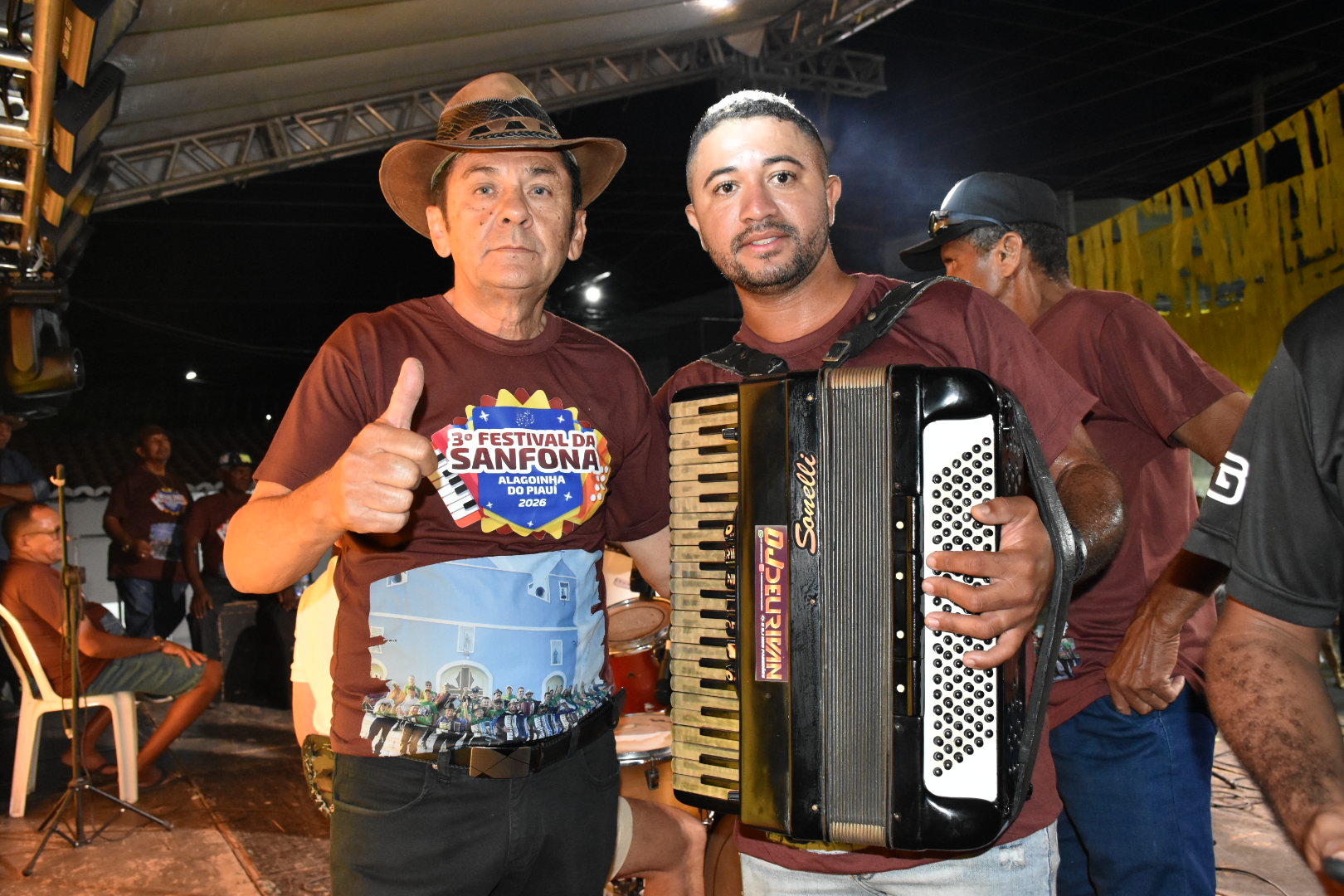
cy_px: 448
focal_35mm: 33
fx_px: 1232
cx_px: 672
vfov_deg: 40.0
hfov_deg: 57.2
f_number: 5.6
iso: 2500
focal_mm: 22
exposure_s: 1/100
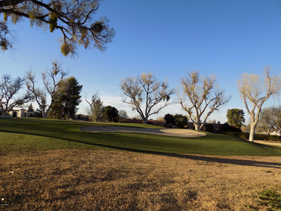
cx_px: 140
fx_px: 195
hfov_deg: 71.6
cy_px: 106
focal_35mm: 24
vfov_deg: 56.8
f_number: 3.1
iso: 80
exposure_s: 1/640
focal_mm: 4.3
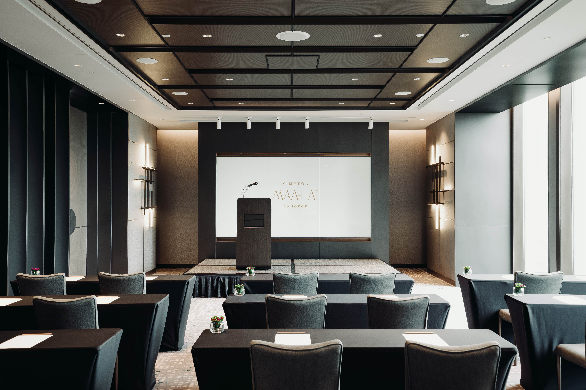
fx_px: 570
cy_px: 195
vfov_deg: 37.9
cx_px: 293
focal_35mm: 35
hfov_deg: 54.4
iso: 100
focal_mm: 35
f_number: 7.1
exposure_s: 1.6
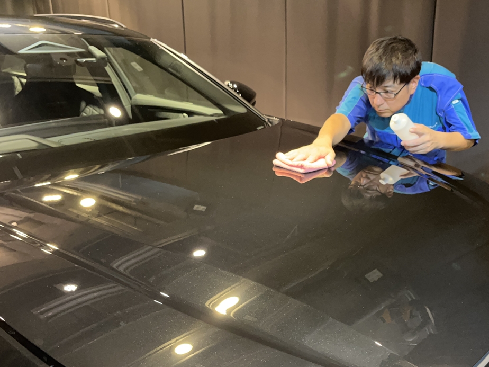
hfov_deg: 51.1
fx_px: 509
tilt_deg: -17.2
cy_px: 186
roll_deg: +1.0
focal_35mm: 36
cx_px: 284
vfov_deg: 39.7
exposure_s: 1/30
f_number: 1.6
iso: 640
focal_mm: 5.1
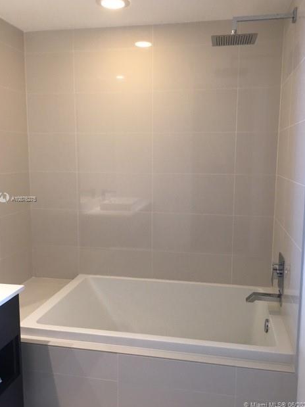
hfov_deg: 46.8
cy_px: 199
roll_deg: -1.0
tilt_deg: -5.0
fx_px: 353
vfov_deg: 60.0
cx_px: 153
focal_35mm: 30
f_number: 2.2
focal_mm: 4.15
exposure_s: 1/17
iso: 64
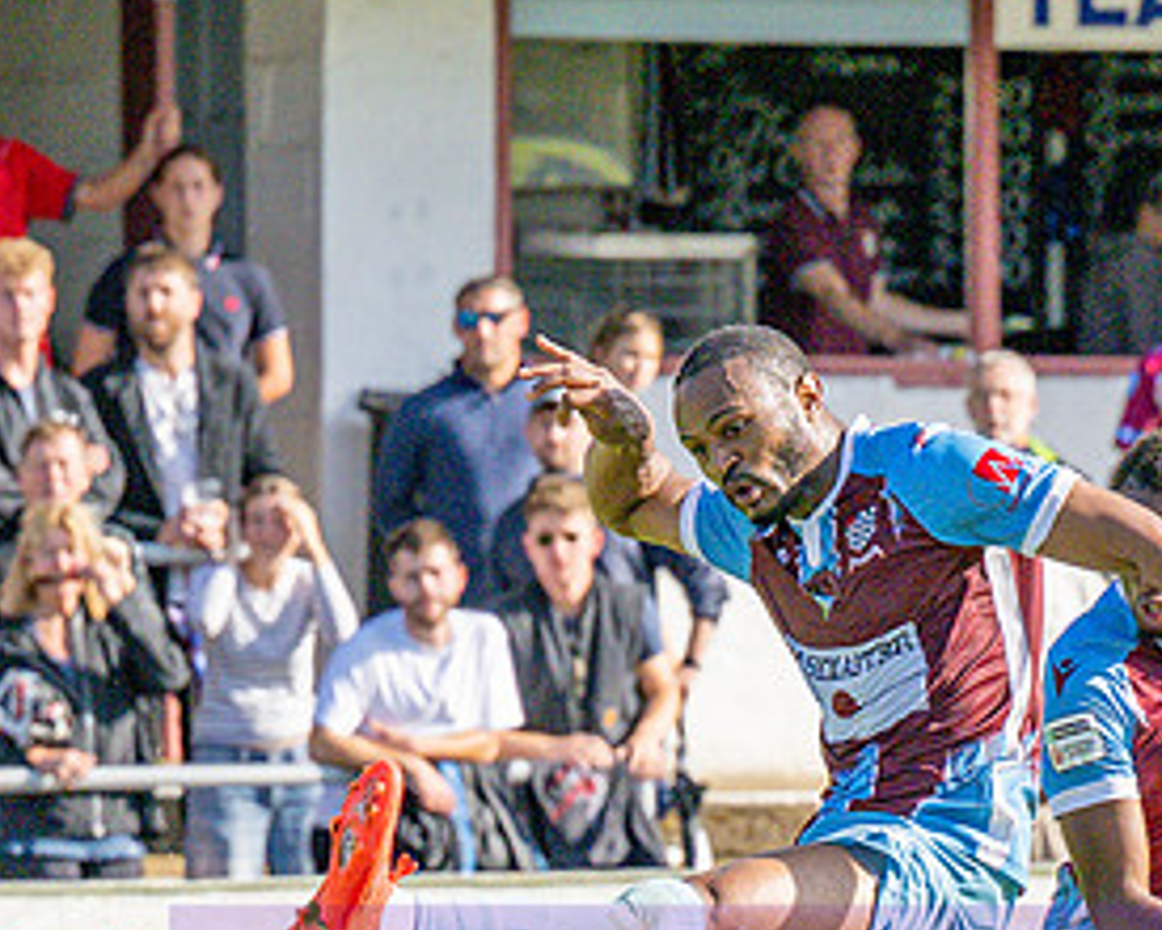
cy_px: 1221
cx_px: 380
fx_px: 25002
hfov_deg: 2.7
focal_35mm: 727
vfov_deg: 2.1
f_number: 4
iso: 400
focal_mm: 135
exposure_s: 1/4000
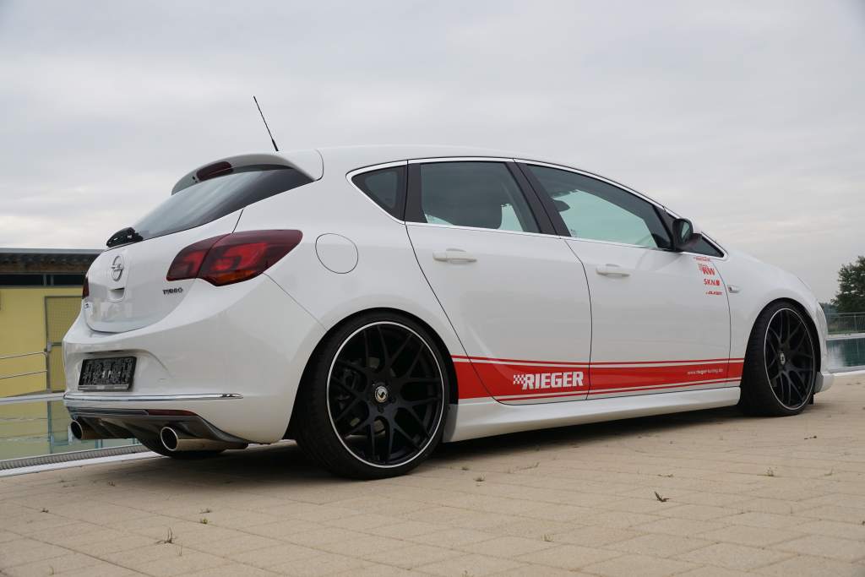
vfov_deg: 31.9
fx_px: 1009
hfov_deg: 46.4
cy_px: 288
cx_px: 432
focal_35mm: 42
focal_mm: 28
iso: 400
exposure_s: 1/400
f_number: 8
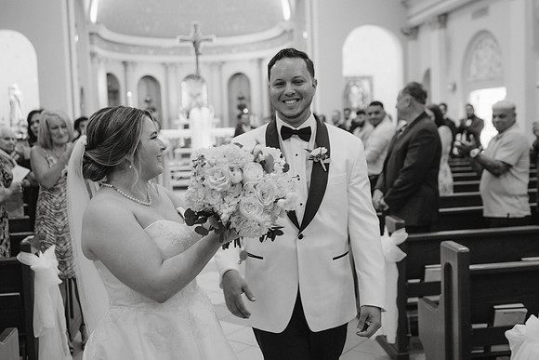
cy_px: 172
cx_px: 275
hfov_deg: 45.6
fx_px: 641
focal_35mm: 43
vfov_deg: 31.3
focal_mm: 35
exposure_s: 1/160
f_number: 2.5
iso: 1600
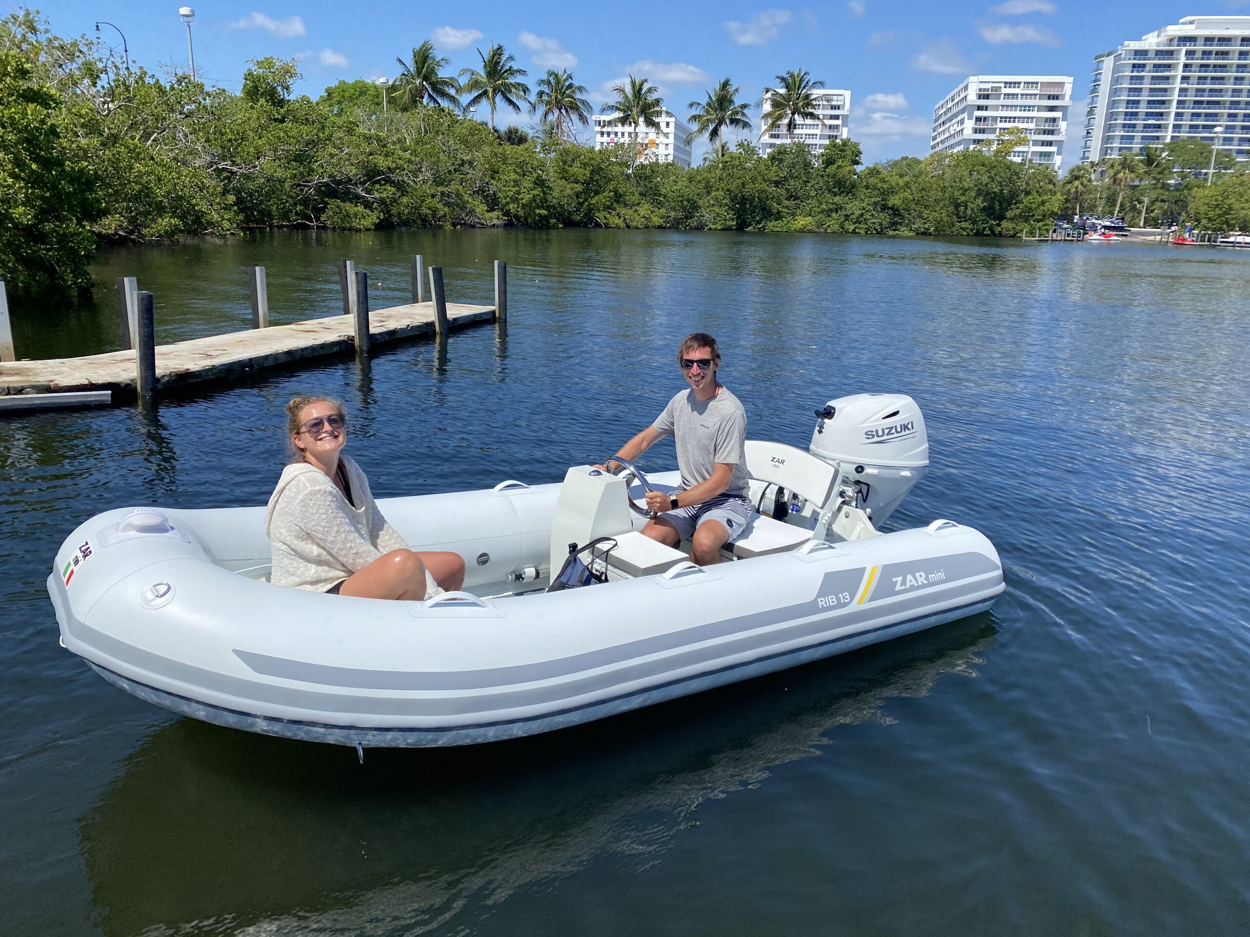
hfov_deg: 67.3
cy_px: 468
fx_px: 939
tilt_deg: -15.7
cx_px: 625
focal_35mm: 26
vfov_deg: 53.1
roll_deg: -2.6
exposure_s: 1/4274
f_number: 1.8
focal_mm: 4.25
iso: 32
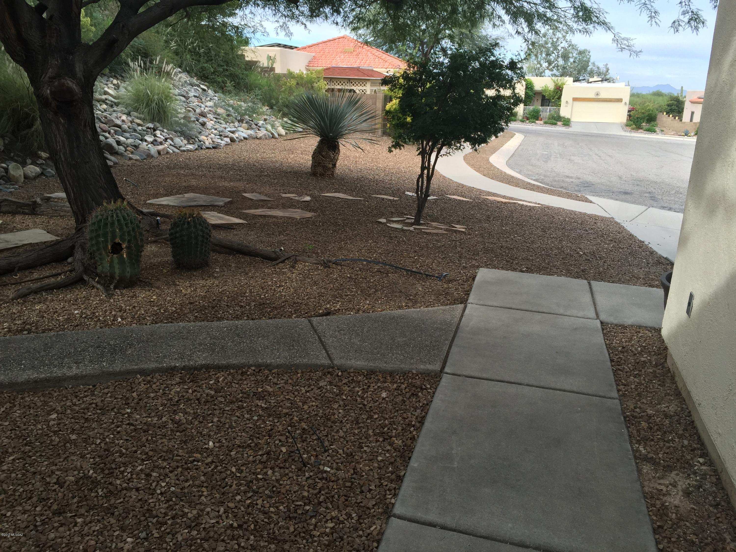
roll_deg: -0.6
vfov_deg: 48.2
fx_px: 617
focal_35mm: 29
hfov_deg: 61.7
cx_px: 368
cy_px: 276
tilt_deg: -16.5
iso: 32
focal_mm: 4.15
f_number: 2.2
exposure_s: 1/412
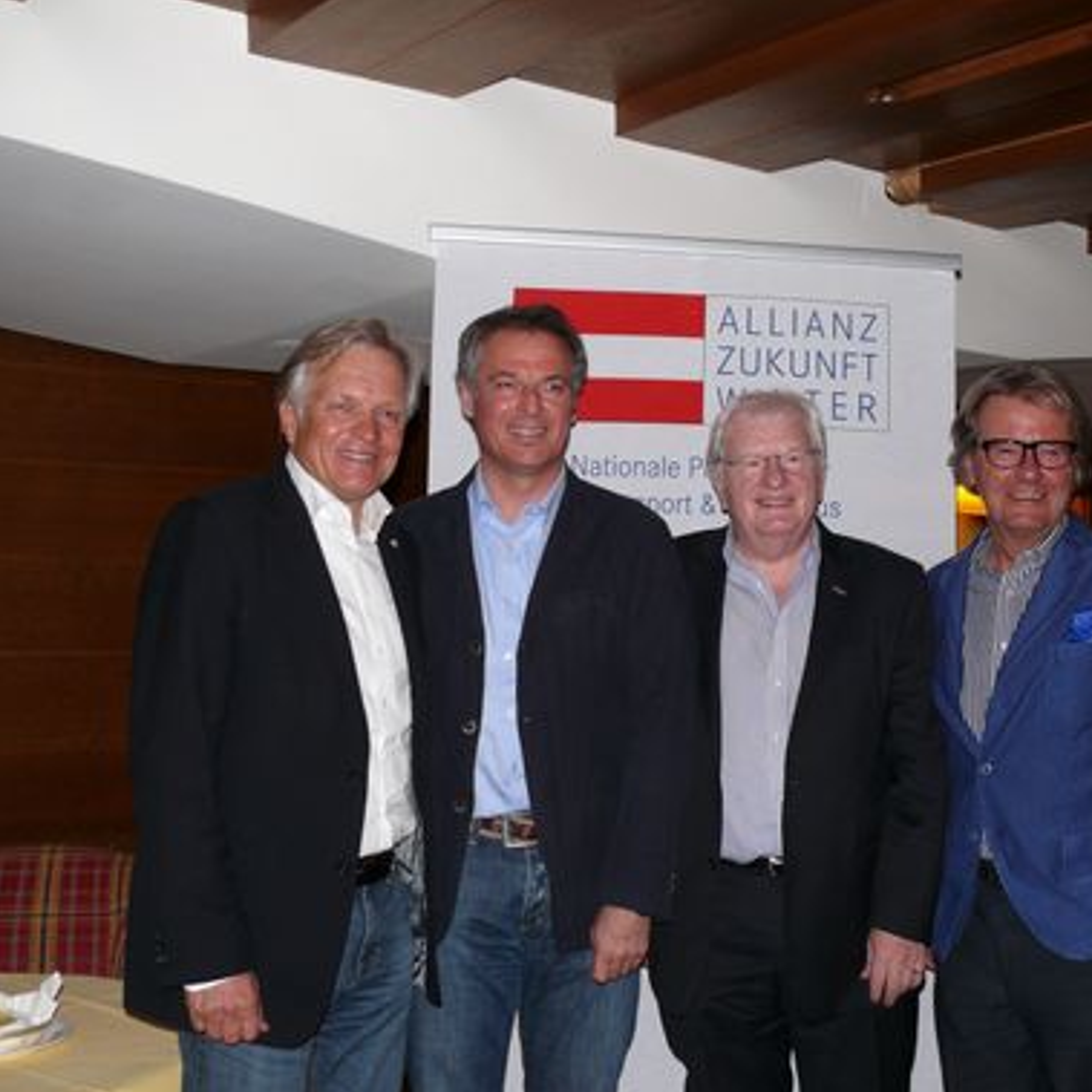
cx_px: 686
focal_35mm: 43
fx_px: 1535
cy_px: 547
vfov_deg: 39.2
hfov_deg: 38.9
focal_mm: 7.6
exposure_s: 1/30
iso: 100
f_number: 2.8
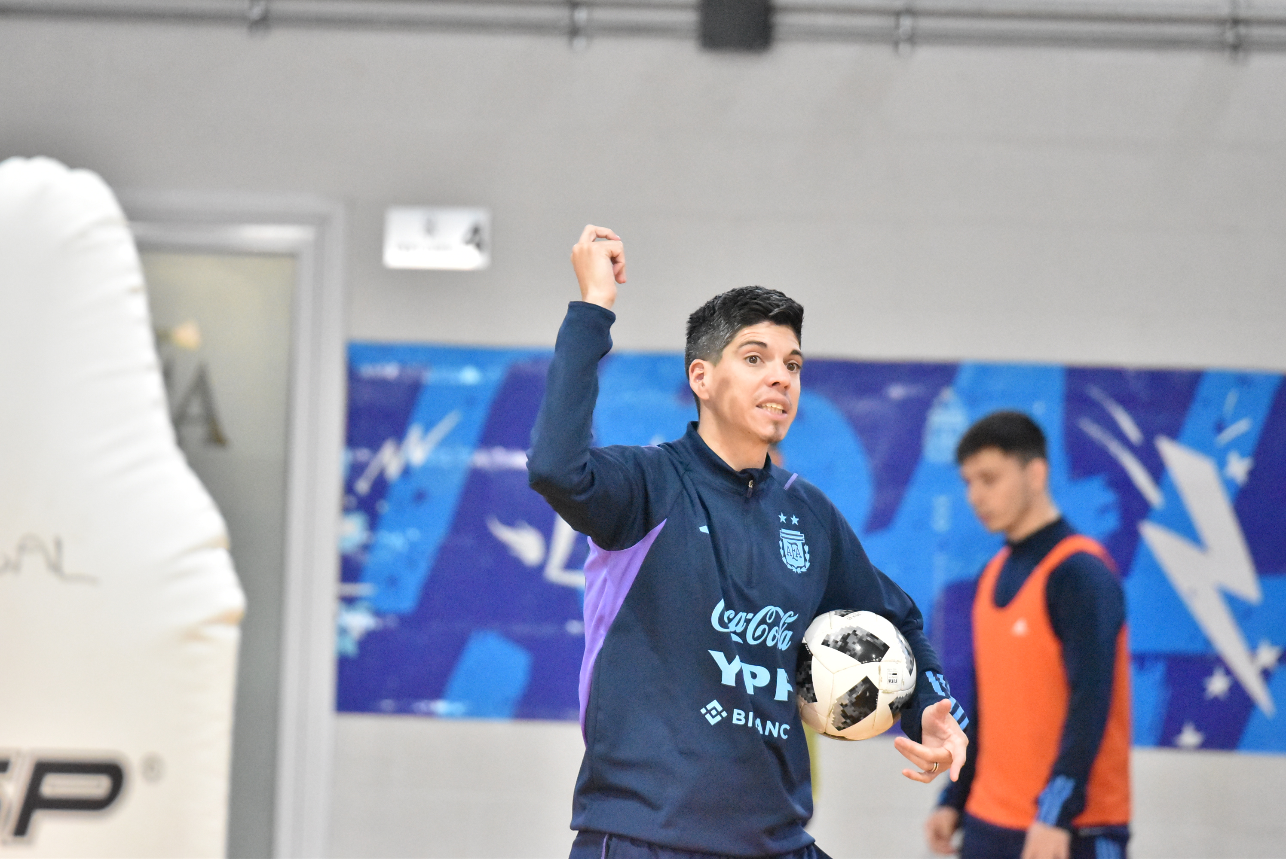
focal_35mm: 300
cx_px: 643
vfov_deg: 4.6
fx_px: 10725
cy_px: 430
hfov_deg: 6.9
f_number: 3.2
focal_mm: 200
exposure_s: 1/640
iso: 6400
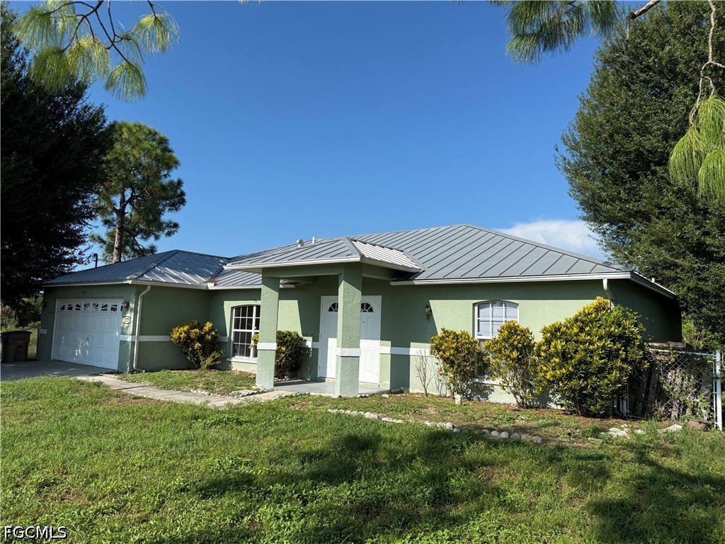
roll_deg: -1.7
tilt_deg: +6.7
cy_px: 272
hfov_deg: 71.6
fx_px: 503
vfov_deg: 56.8
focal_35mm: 24
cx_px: 362
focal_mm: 6.76
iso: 80
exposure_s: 1/4673
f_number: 1.78
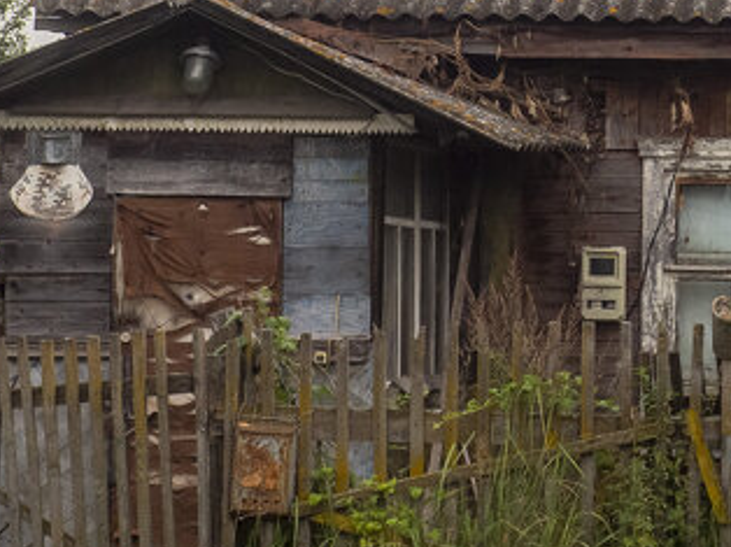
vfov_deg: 10.2
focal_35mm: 143
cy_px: -71
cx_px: 819
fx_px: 3017
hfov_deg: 13.5
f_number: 8
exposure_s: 1/320
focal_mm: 21
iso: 250
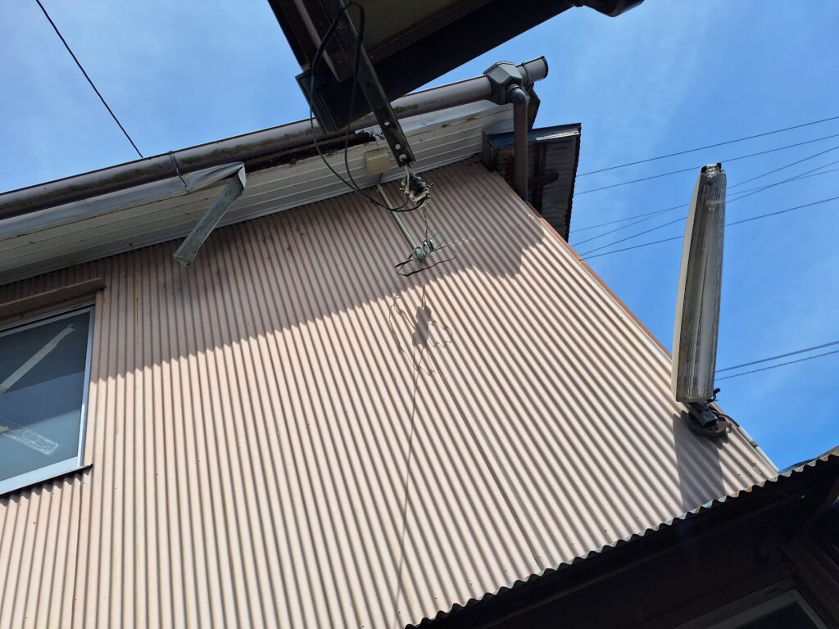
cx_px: 420
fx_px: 557
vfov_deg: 58.9
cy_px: 314
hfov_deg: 73.9
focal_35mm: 23
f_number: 1.8
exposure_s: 1/2874
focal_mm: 5.54
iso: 40
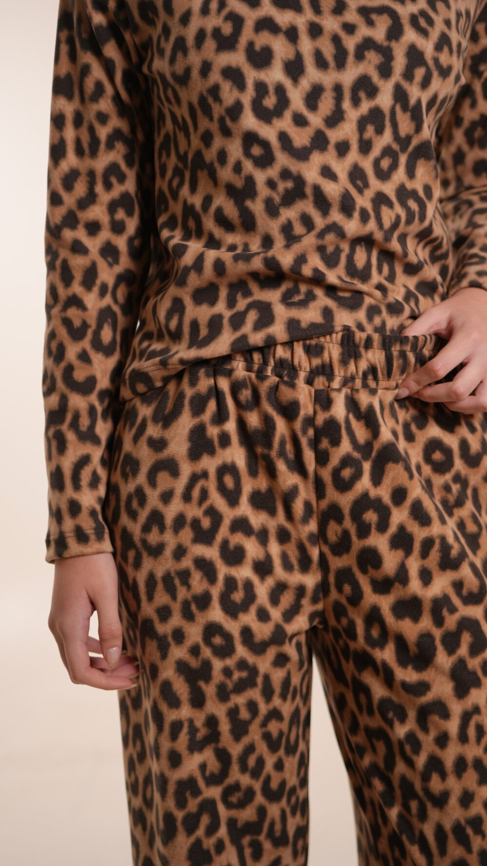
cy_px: 430
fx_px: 1216
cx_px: 269
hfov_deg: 22.6
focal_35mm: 53
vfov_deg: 39.2
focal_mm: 50
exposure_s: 1/125
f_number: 2.8
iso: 400
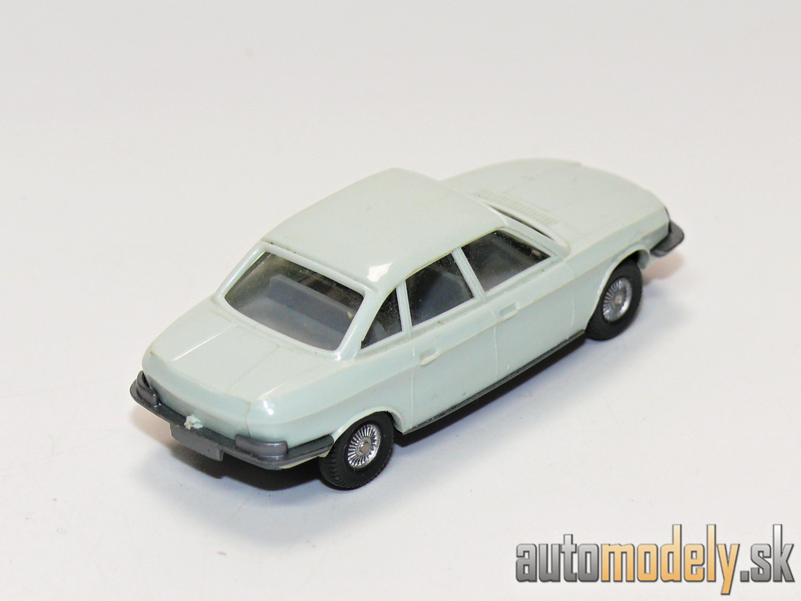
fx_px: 3378
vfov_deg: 10.2
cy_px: 300
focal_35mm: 146
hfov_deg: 13.5
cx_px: 400
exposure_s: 1/30
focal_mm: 17.3
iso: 100
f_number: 4
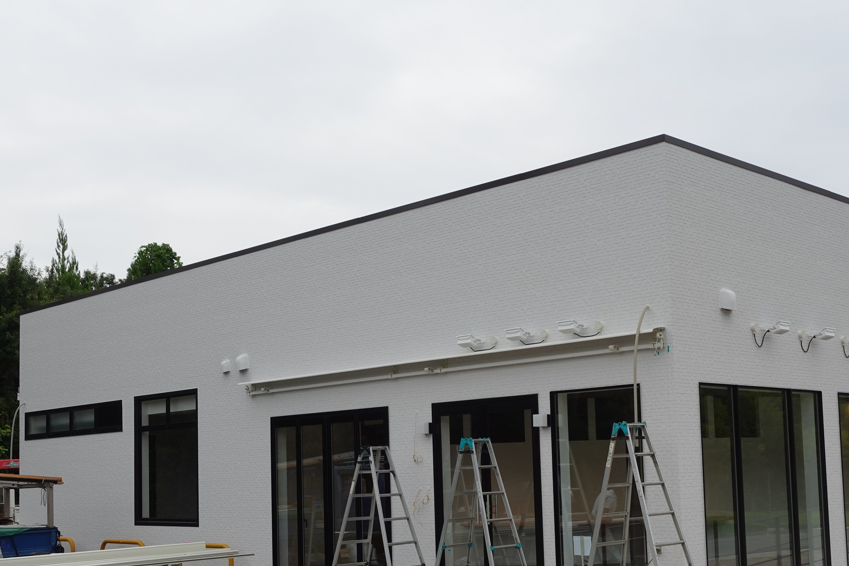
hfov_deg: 42.7
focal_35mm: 46
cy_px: 380
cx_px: 425
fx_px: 1085
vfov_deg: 29.0
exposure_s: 1/320
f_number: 5.6
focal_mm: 13.08
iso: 125
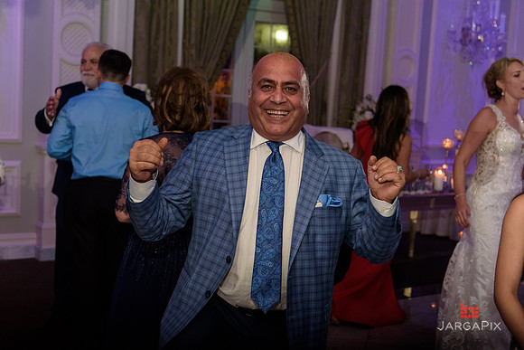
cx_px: 262
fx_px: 728
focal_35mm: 50
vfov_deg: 27.0
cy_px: 175
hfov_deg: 39.6
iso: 1600
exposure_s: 1/125
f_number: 3.2
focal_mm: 50
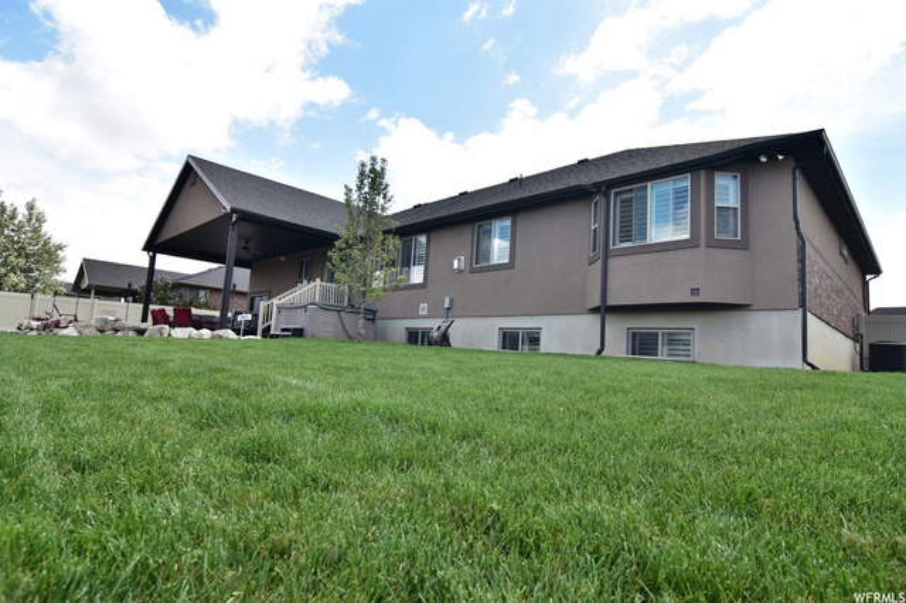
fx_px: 453
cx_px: 453
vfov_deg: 67.3
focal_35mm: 18
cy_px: 302
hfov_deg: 90.0
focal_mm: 12
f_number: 5.6
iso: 100
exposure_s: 1/200
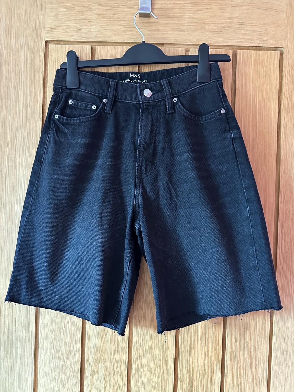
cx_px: 147
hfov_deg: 56.8
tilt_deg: +0.1
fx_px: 272
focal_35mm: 24
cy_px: 196
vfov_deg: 71.6
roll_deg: -2.2
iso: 1000
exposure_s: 1/41
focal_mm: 6.86
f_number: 1.78
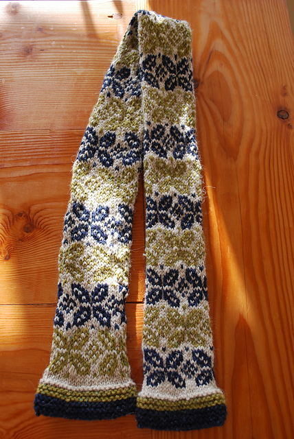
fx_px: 440
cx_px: 147
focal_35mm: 36
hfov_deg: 36.9
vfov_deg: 53.1
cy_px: 220
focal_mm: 24
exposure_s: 1/100
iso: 200
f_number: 5
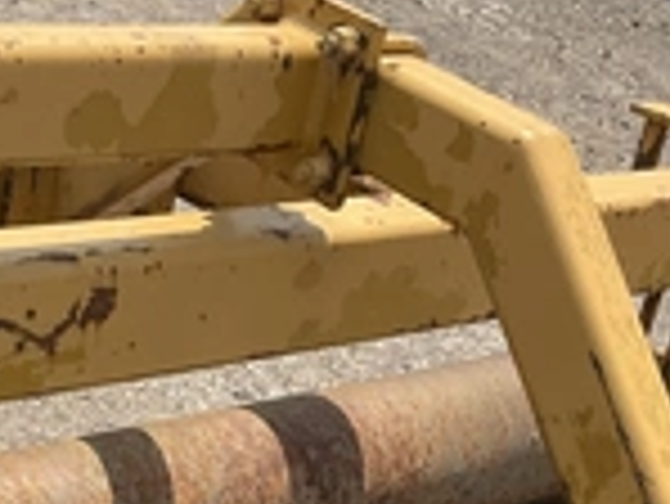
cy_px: 652
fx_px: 1511
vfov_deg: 17.7
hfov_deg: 24.9
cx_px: 220
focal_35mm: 78
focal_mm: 3
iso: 25
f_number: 1.8
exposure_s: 1/1451
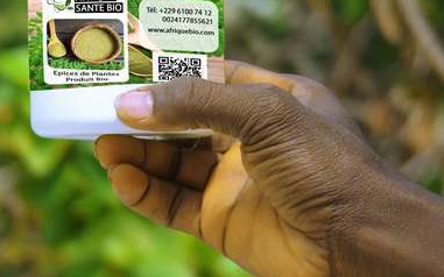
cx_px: 216
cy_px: 63
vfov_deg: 2.9
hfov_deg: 4.6
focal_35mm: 458
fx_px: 5541
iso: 100
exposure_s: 1/800
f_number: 3.7
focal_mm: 58.5
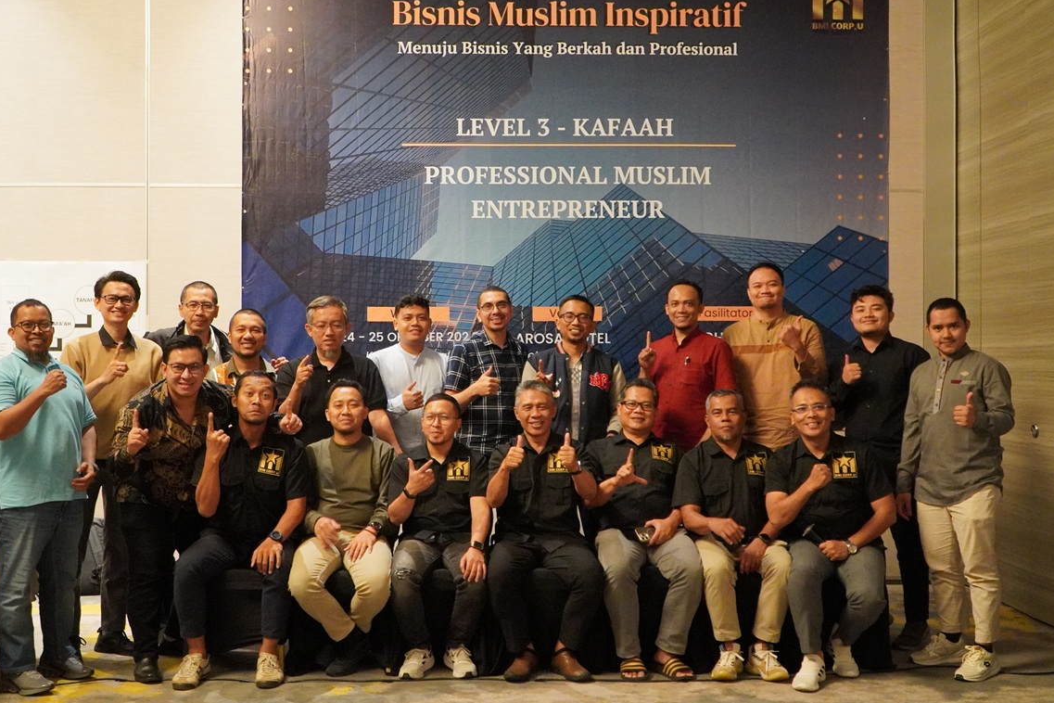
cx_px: 521
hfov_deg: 50.7
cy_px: 339
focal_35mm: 38
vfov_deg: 35.0
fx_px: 1112
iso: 6400
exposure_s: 1/125
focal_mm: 24
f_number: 4
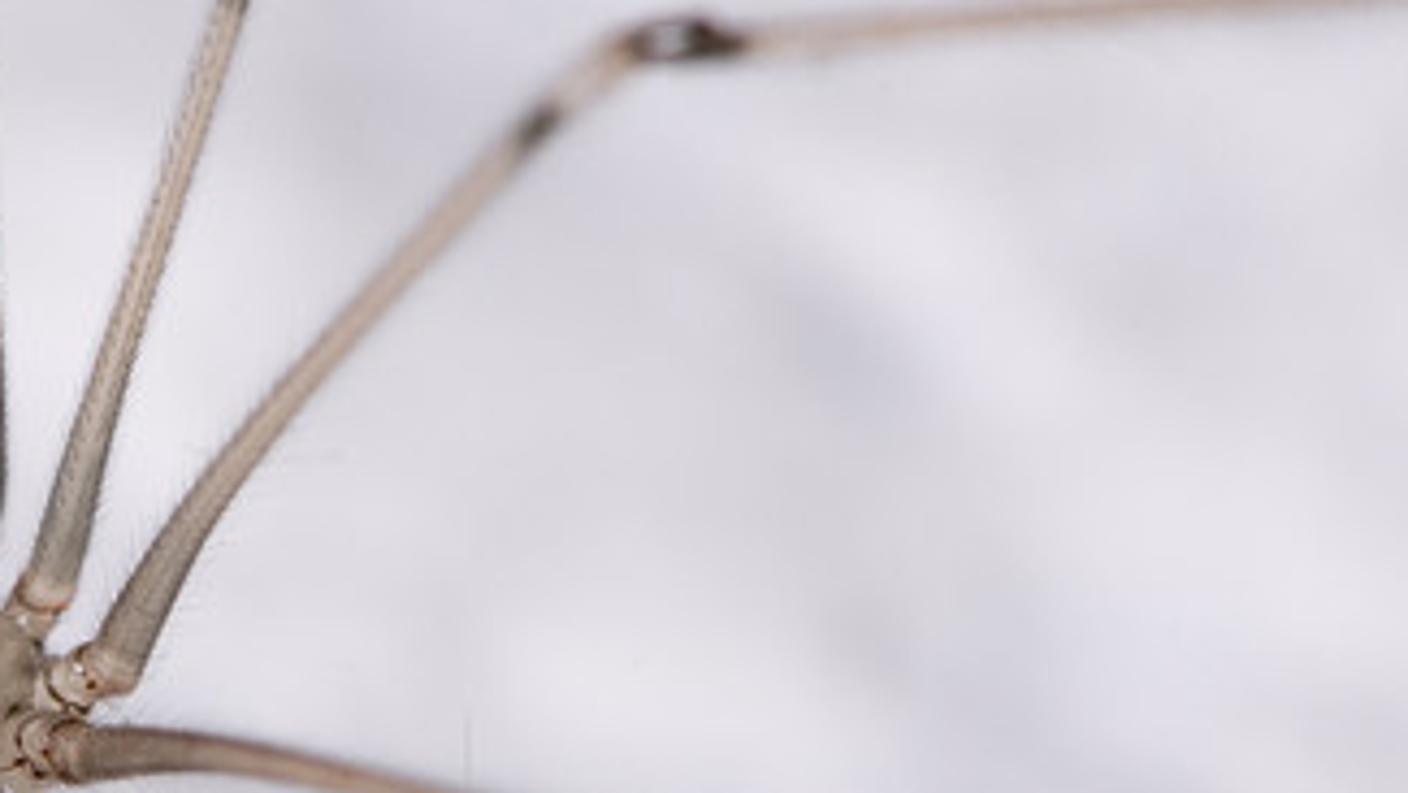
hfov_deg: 6.2
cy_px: 743
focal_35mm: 346
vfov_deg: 3.5
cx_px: 6
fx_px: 12921
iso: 800
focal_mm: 105
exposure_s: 1/100
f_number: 22
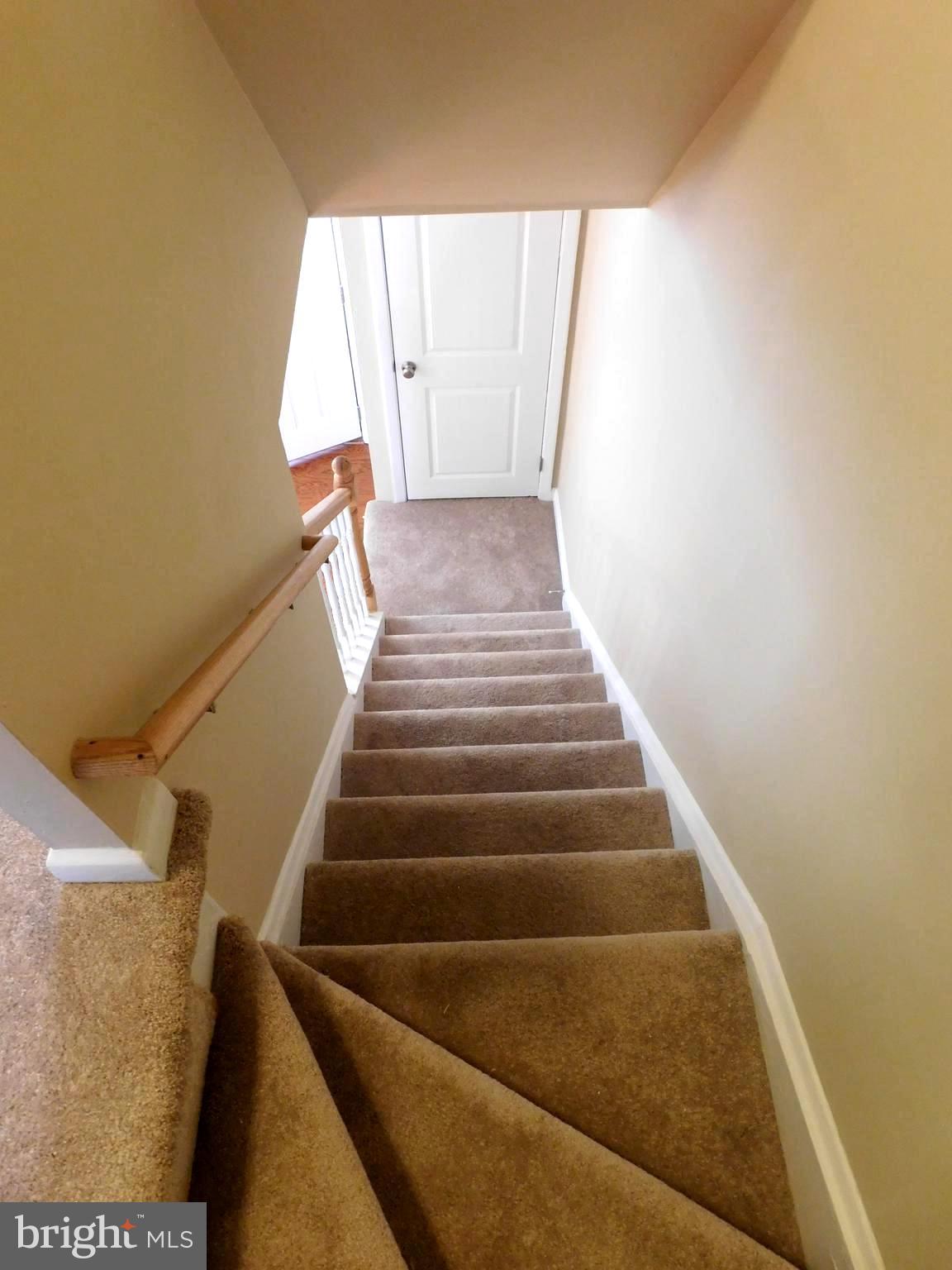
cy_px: 635
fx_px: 843
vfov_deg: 73.9
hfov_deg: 58.9
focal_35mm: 23
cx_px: 476
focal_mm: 4
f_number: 3
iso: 280
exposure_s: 1/30
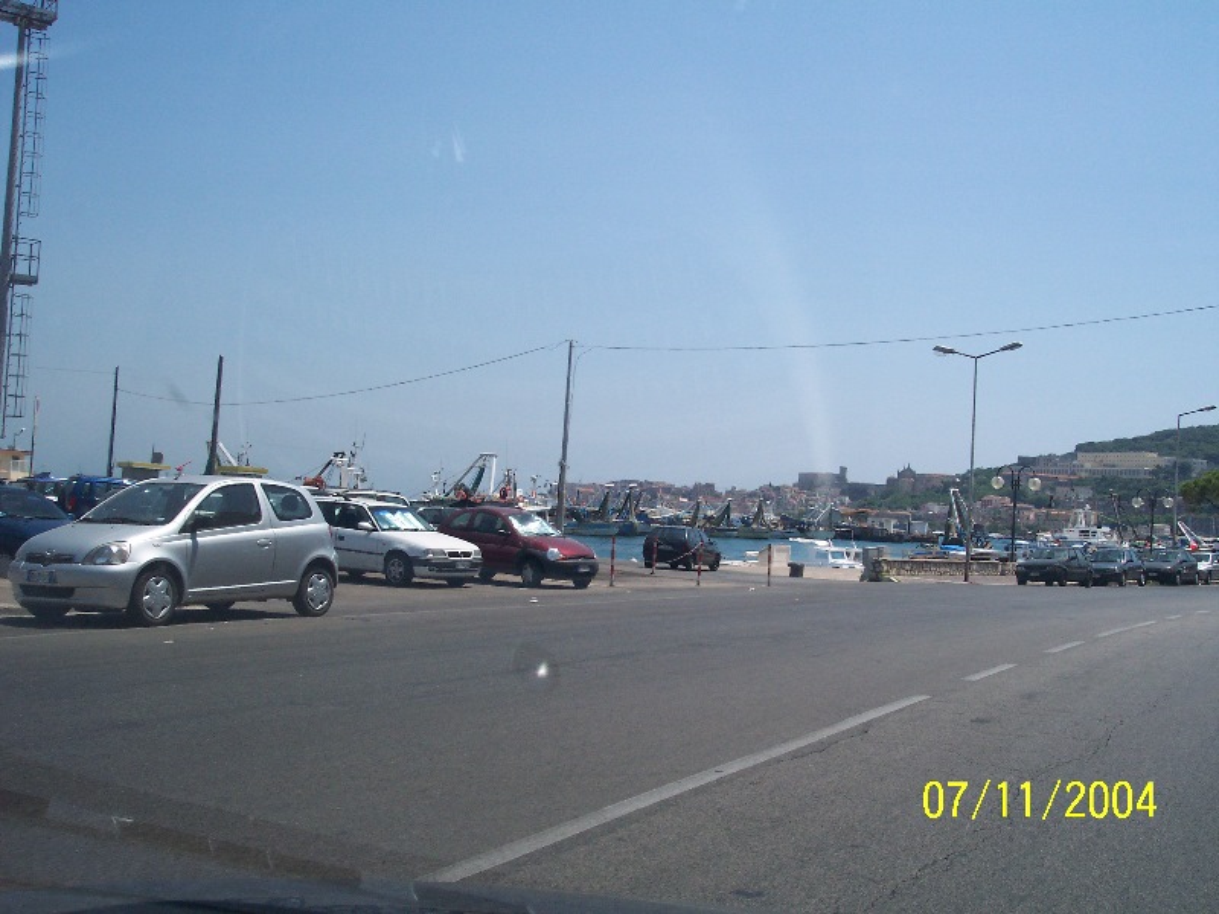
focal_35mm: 38
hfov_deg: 49.0
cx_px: 610
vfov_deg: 37.7
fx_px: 1338
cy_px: 457
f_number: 4.8
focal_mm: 8
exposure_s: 1/700
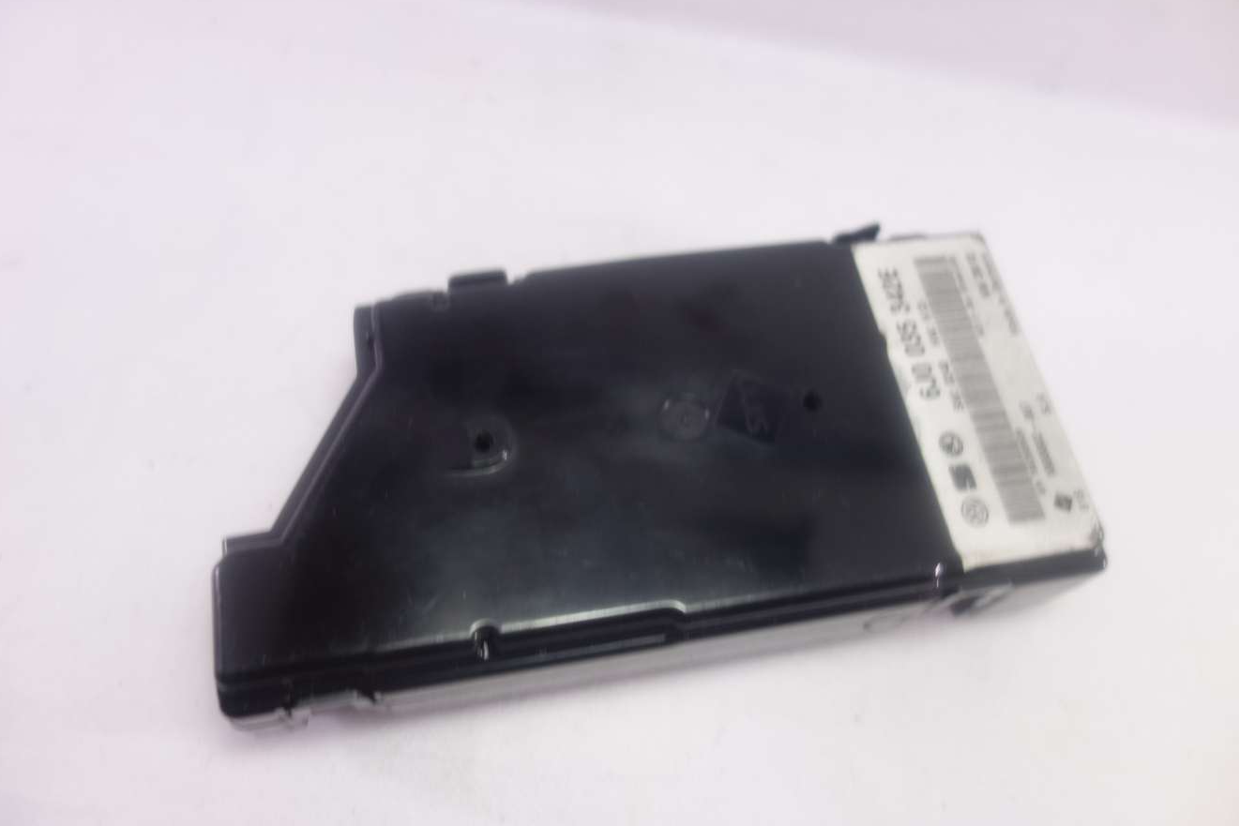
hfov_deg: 63.6
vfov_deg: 45.0
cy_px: 407
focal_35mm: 29
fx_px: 998
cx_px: 606
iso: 125
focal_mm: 10.4
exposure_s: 1/125
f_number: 1.8
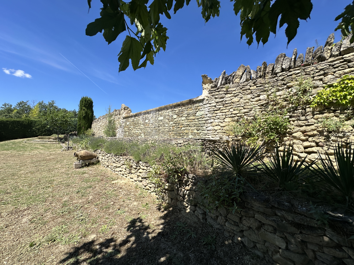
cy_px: 132
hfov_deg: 102.1
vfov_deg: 85.7
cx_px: 177
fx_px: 143
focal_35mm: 14
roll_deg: -2.6
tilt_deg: +4.3
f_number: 2.2
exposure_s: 1/1949
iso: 50
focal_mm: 2.22
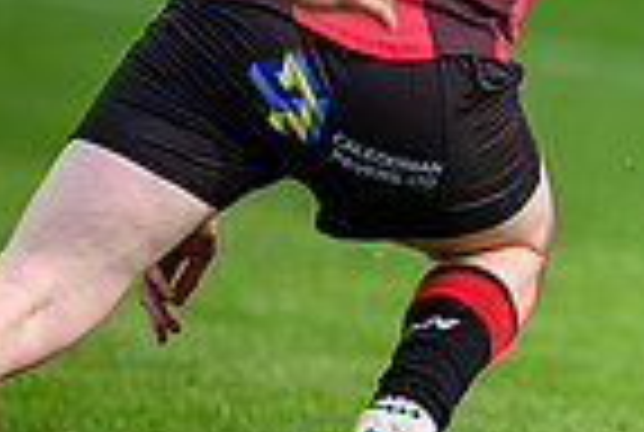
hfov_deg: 1.3
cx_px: 1225
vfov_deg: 0.9
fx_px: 29022
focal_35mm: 1619
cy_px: -182
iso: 500
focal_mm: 400
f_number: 3.2
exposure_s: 1/3200
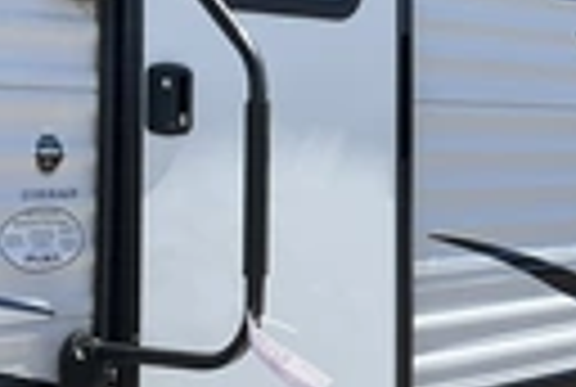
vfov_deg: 14.6
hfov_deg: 21.1
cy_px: 90
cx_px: 536
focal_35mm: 94
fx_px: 1508
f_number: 1.8
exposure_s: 1/1311
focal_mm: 3
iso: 25
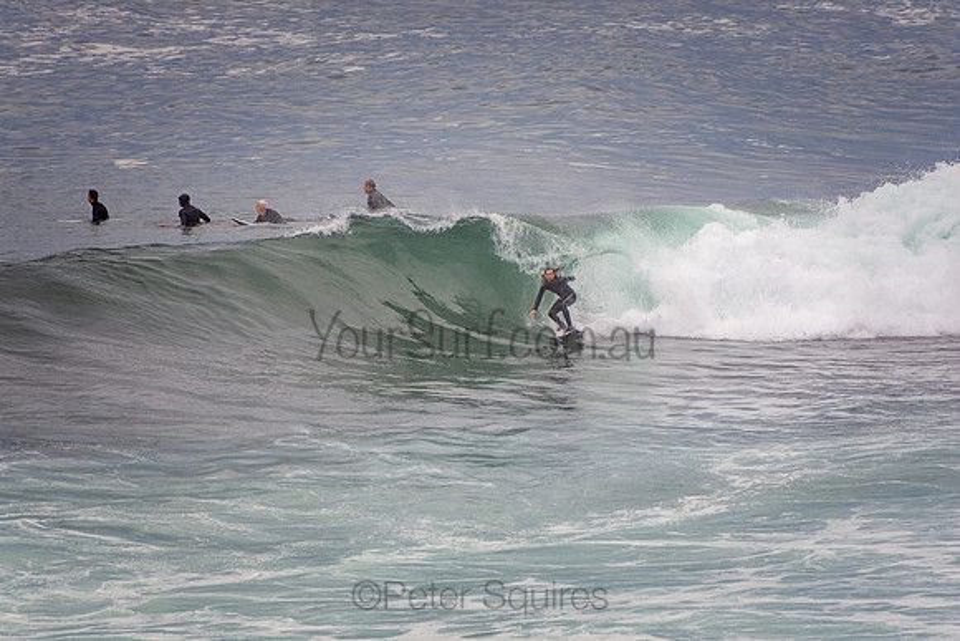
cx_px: 480
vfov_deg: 2.3
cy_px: 320
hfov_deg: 3.4
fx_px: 16003
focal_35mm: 600
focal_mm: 400
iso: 560
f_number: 5.6
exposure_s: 1/800
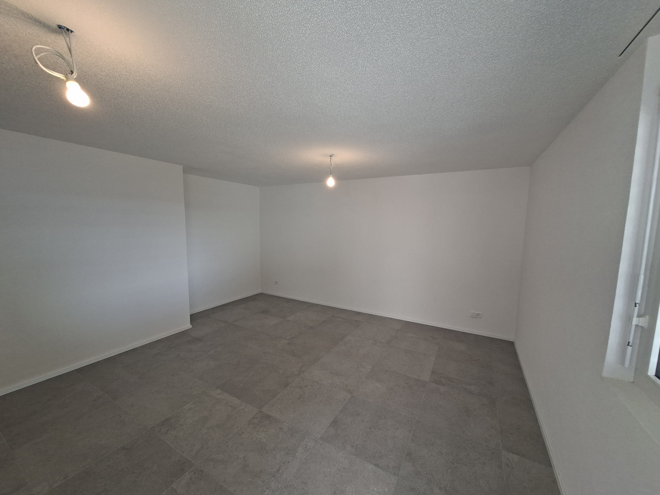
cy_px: 248
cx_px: 330
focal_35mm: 13
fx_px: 248
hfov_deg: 106.2
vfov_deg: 89.9
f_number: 2.2
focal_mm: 1.74
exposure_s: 1/50
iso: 64
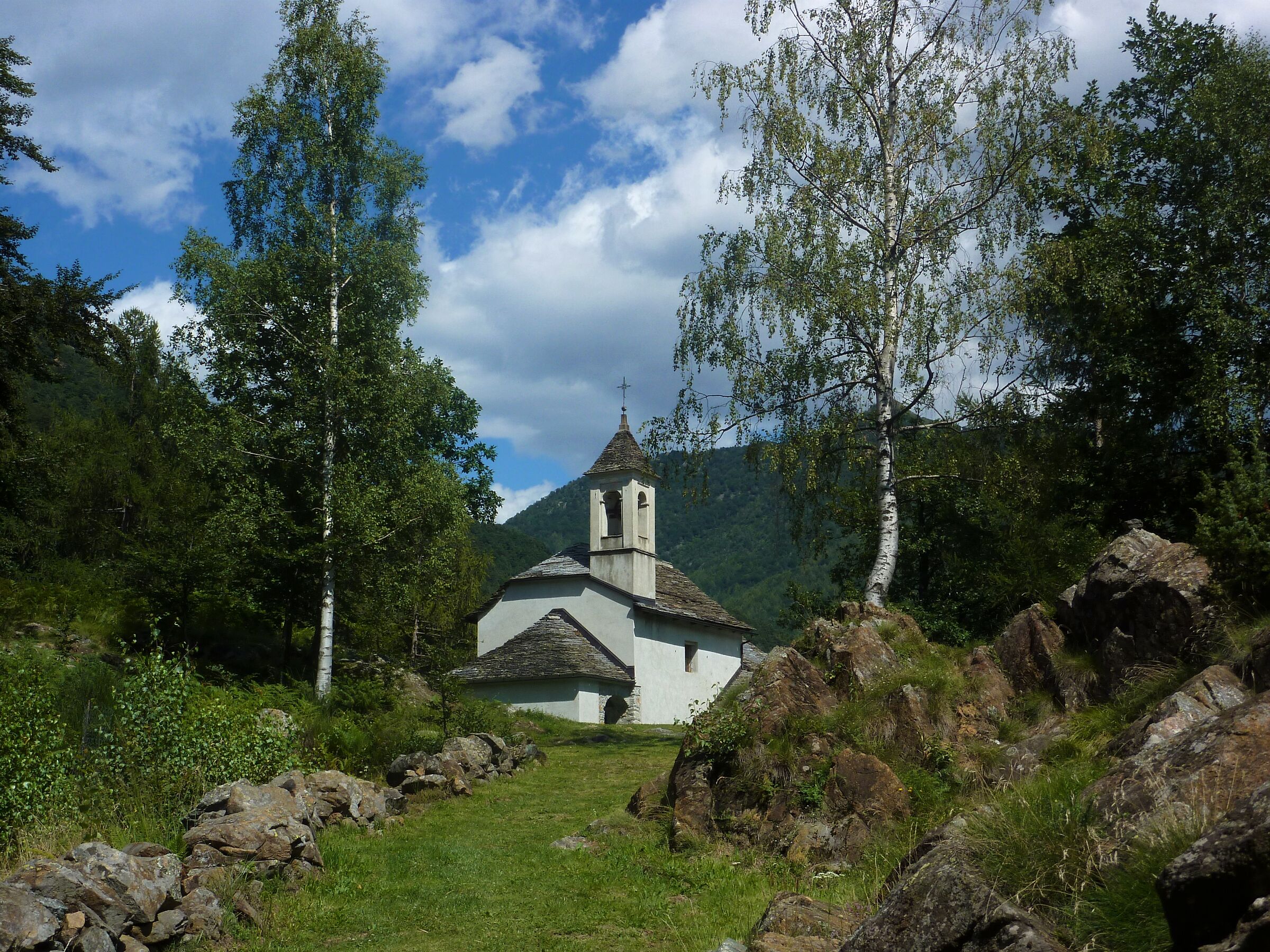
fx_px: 2018
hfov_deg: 34.9
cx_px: 635
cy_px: 476
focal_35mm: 55
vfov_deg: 26.6
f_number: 5.6
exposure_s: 1/640
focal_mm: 9.1
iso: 80
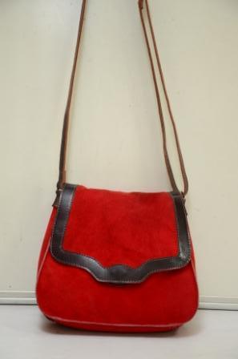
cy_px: 180
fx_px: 926
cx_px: 119
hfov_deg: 14.6
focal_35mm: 93
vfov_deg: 21.9
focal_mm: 62
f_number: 5.6
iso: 1000
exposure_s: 1/60
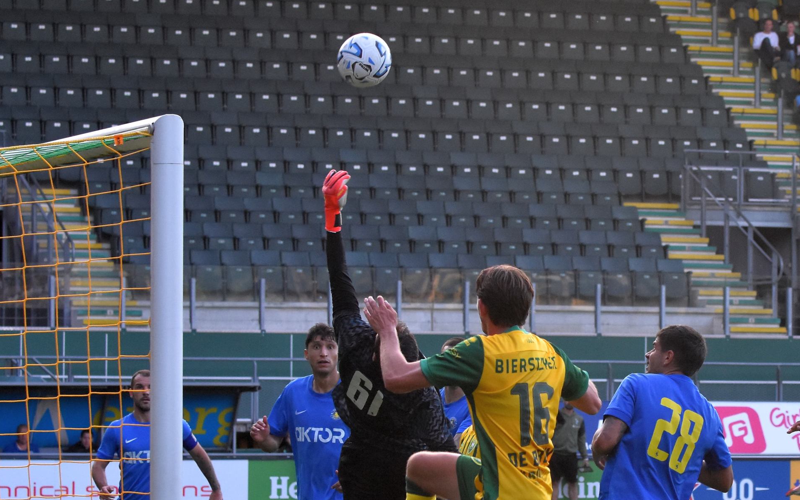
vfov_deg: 12.1
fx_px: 2355
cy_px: 249
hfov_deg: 19.3
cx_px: 403
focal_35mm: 108
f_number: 4
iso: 2000
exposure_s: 1/1000
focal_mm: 70
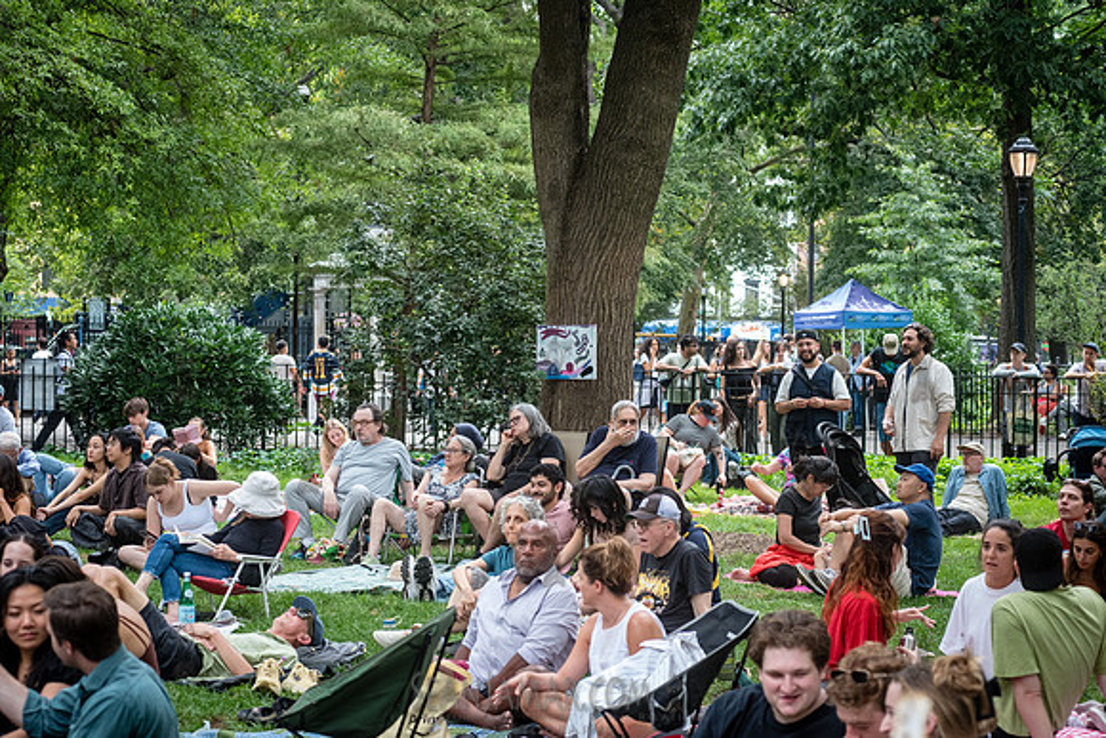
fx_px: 2458
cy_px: 369
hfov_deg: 25.4
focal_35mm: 80
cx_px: 553
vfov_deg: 17.1
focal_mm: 80
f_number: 5
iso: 2000
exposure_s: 1/320
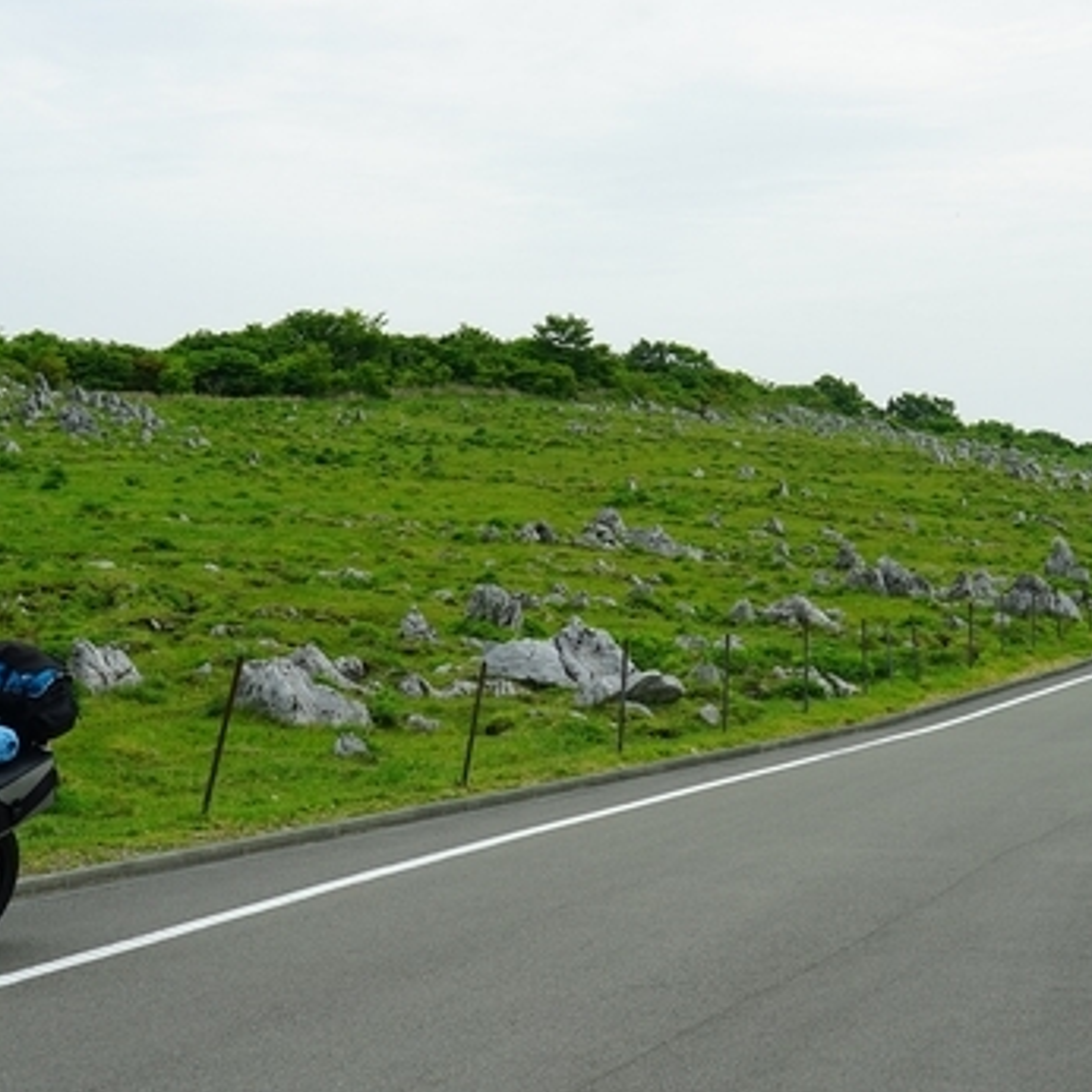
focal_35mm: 61
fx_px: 2177
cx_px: 552
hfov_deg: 28.2
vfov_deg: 28.2
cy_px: 530
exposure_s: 1/125
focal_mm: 31
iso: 100
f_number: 10
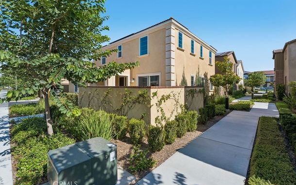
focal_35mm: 16
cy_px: 85
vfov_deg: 70.8
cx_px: 152
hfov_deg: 97.4
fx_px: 130
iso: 125
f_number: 8
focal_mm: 15.1
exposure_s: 1/800
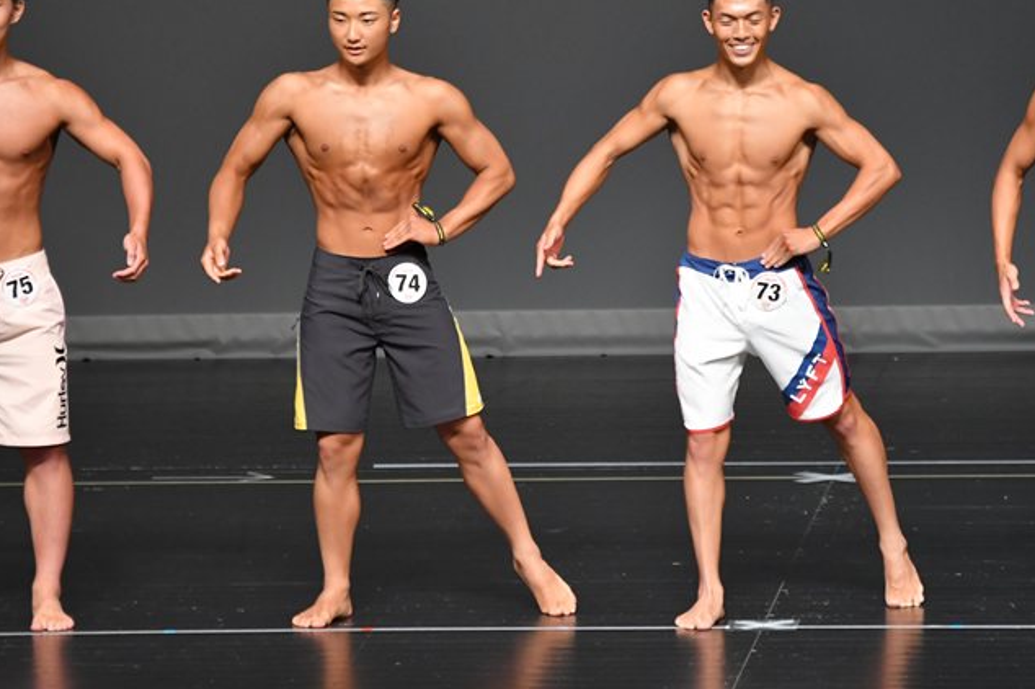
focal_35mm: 385
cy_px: 328
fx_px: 11063
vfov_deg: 3.6
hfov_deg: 5.4
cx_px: 600
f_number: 5.6
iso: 2500
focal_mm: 210
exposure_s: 1/400
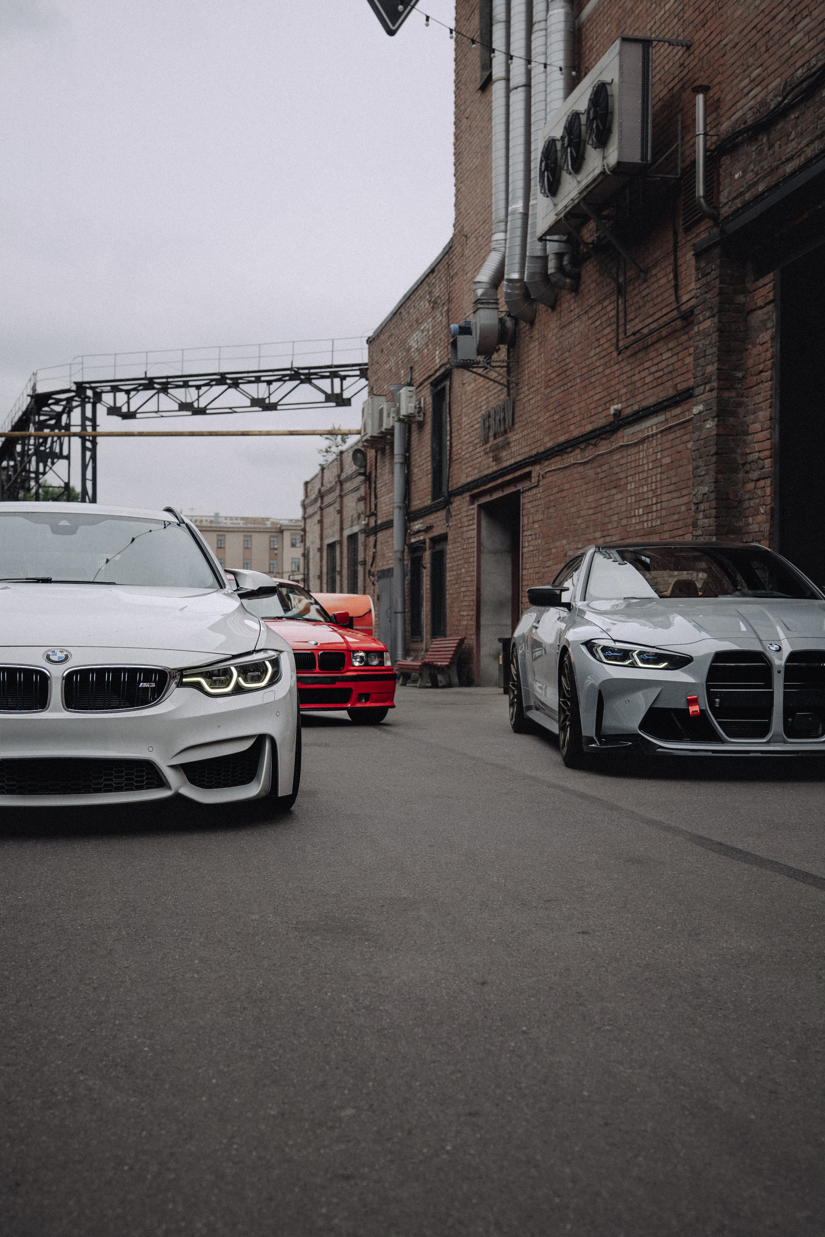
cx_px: 412
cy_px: 618
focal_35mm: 41
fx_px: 1409
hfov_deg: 32.6
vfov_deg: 47.4
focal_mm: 41
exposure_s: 1/800
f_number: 4.5
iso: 200
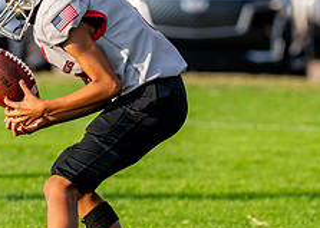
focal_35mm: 667
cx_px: 42
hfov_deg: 3.0
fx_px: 6058
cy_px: -6
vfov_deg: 2.2
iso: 400
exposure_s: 1/2000
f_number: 2.8
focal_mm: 137
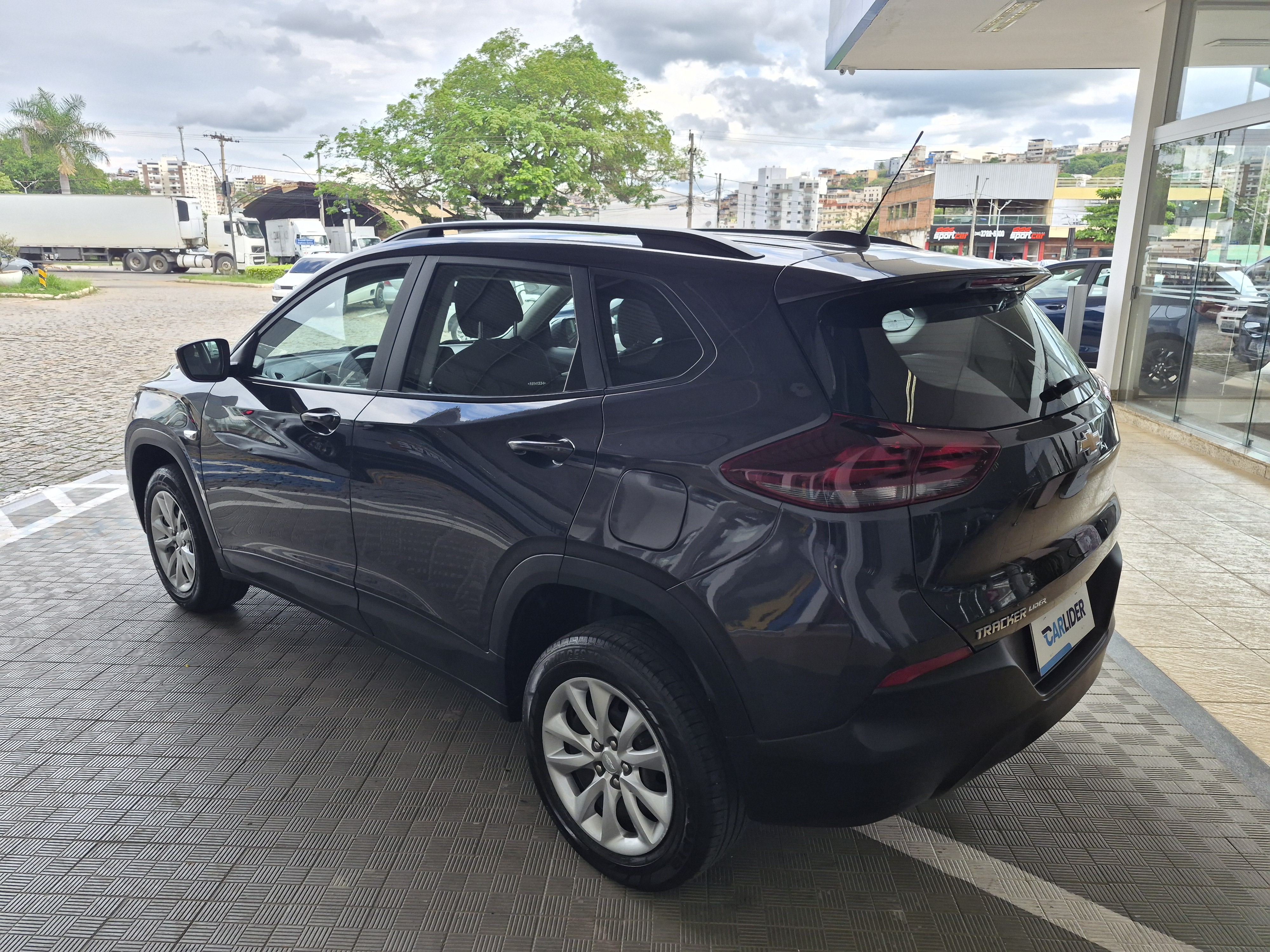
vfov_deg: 58.9
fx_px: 844
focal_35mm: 23
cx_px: 635
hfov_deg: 73.9
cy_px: 476
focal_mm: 5.4
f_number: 1.8
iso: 80
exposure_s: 1/1700
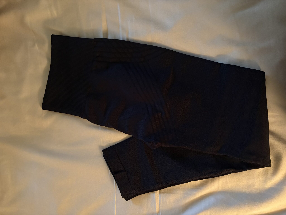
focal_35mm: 26
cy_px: 108
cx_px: 143
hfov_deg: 67.3
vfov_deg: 53.1
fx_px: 215
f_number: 1.6
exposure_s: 1/24
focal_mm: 5.96
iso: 1000
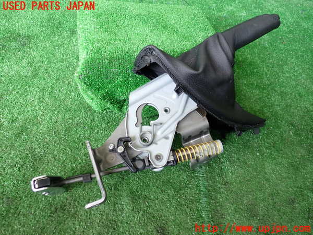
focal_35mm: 30
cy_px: 118
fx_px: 271
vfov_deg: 46.8
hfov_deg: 60.0
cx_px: 156
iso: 200
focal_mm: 5.4
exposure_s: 1/60
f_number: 2.3
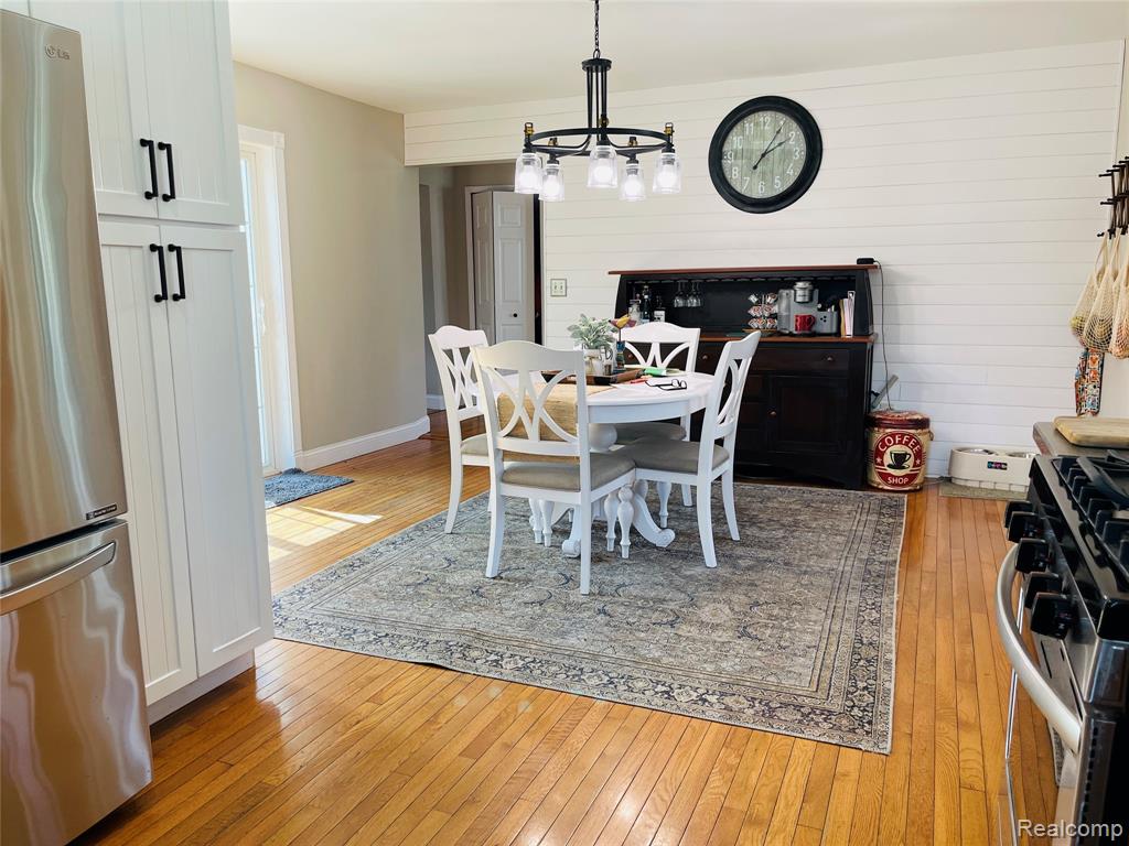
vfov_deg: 54.9
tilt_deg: -10.6
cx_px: 564
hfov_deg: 69.4
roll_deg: +0.8
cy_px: 423
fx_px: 815
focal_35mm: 25
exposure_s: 1/120
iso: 100
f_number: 1.6
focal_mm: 5.1
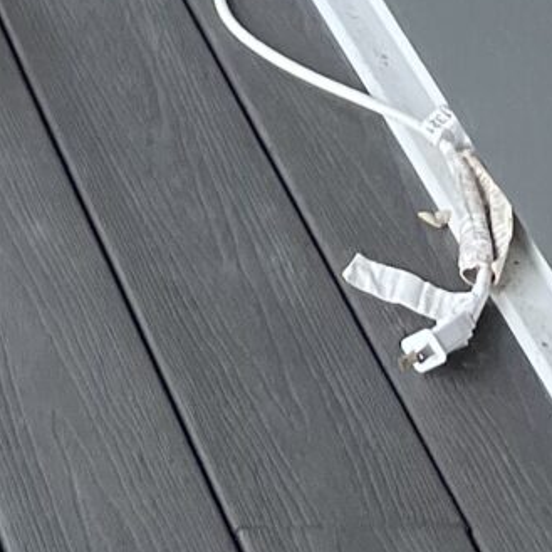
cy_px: -1527
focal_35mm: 179
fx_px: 3229
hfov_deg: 8.6
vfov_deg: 7.5
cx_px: -943
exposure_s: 1/928
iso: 50
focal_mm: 5.1
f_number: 1.6
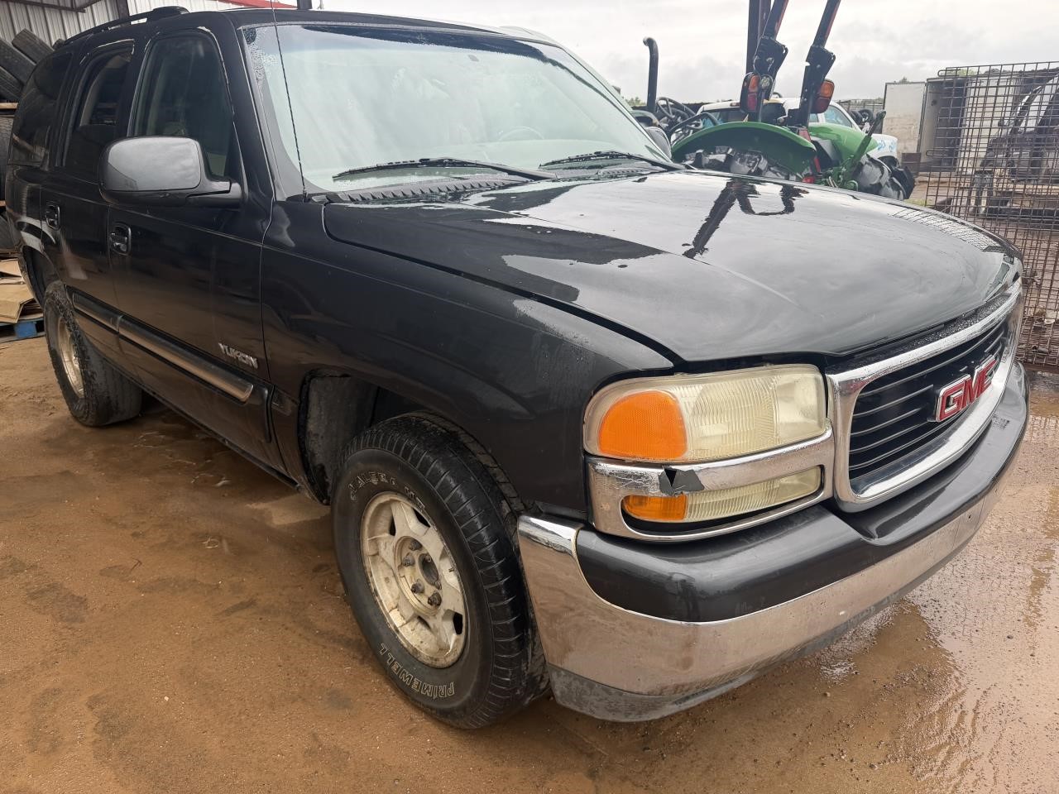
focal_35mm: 24
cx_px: 530
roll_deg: +2.7
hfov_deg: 71.6
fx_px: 734
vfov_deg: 56.8
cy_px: 397
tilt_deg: -18.3
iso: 80
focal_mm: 6.76
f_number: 1.78
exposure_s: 1/632
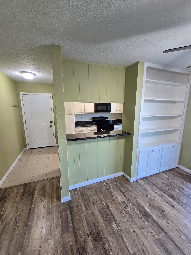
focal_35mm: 13
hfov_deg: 89.9
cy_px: 128
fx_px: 96
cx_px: 96
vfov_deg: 106.2
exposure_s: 1/60
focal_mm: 2.2
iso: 125
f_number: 2.2
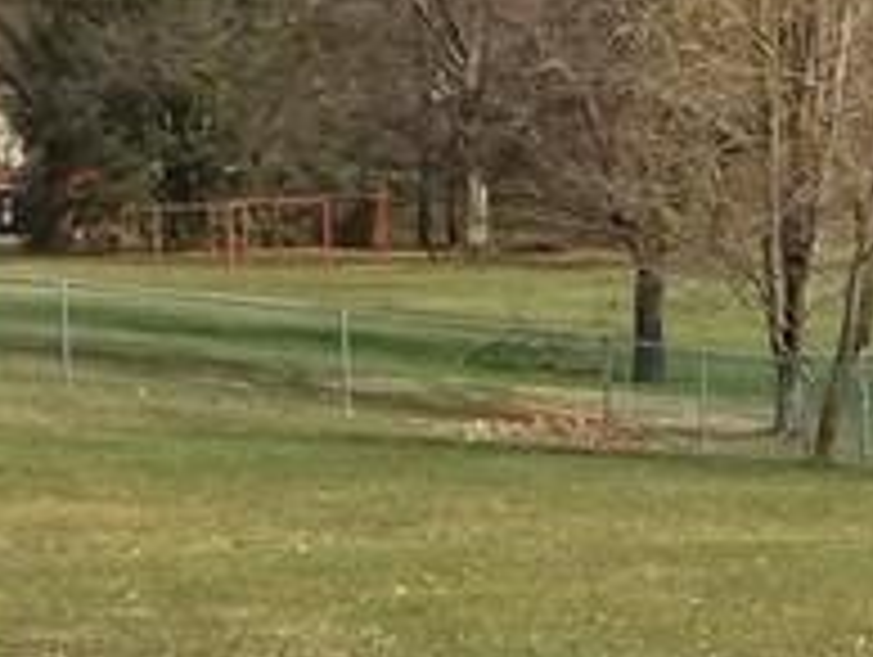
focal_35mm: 174
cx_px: 2048
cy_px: 382
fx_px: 4394
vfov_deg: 8.6
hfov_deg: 10.0
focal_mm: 5.9
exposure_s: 1/160
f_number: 8
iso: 64
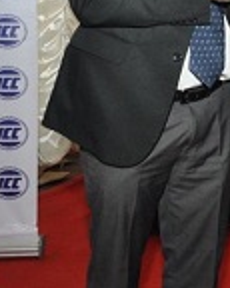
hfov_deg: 12.2
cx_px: 455
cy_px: 72
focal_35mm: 112
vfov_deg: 17.1
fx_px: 954
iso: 800
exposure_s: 1/125
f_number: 7.1
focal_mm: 24
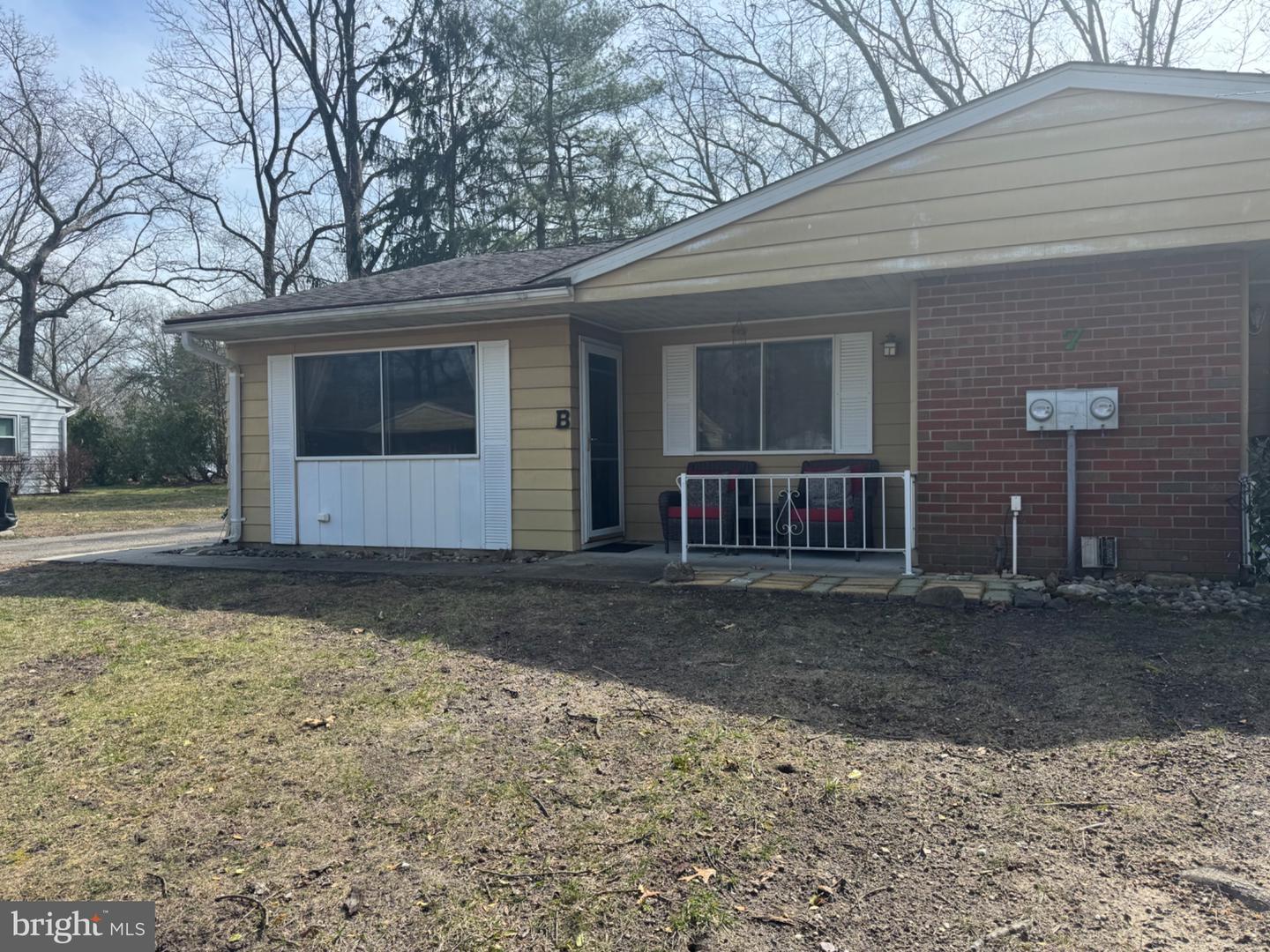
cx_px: 635
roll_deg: +0.5
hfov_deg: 71.6
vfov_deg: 56.8
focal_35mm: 24
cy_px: 476
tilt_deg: -1.5
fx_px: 881
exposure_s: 1/2105
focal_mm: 6.76
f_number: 1.78
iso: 80
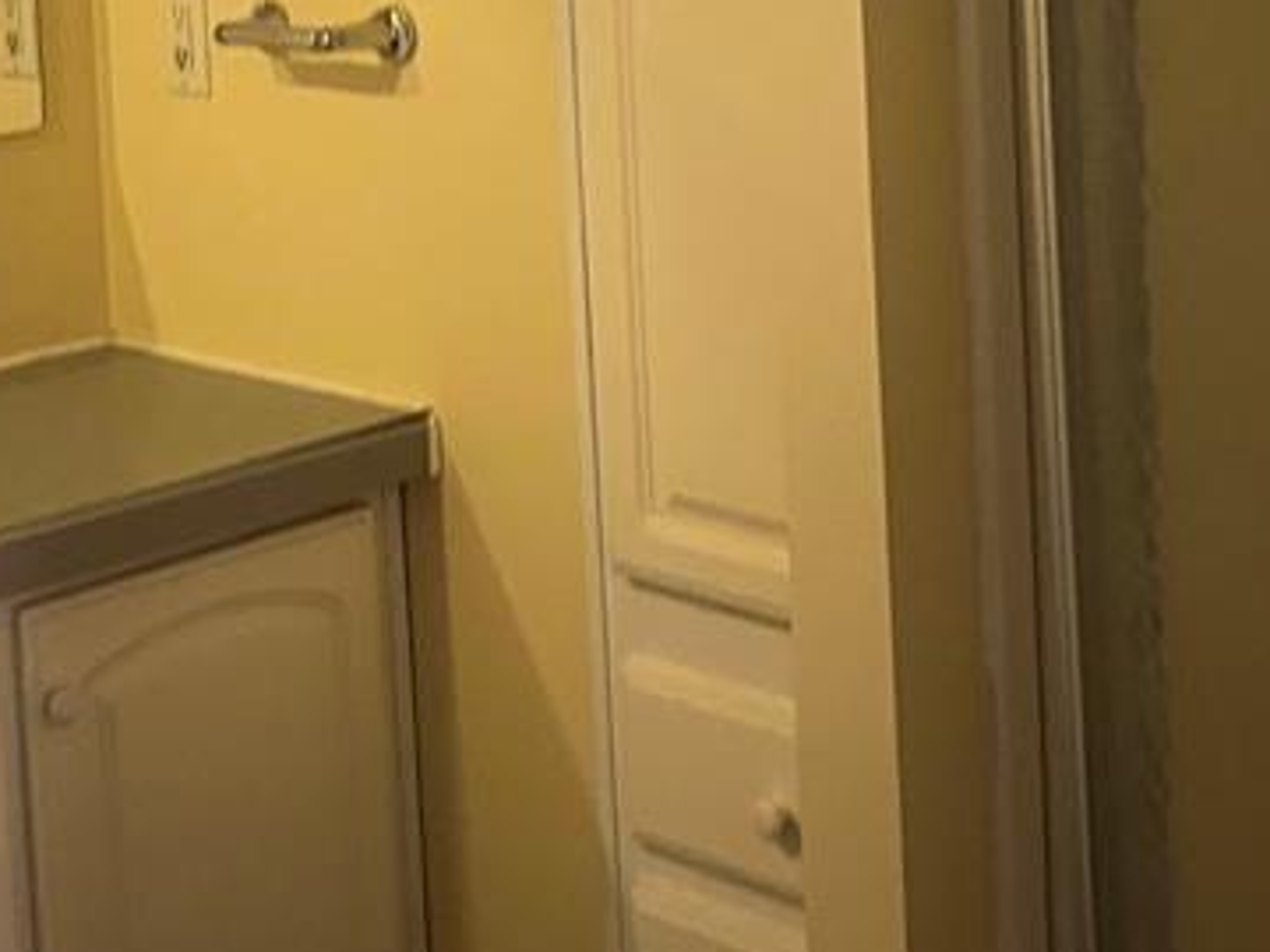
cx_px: 462
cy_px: -11
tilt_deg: -6.1
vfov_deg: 19.3
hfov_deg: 26.2
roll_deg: +3.0
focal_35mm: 74
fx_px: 2715
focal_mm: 5.7
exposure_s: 1/30
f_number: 1.5
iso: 500
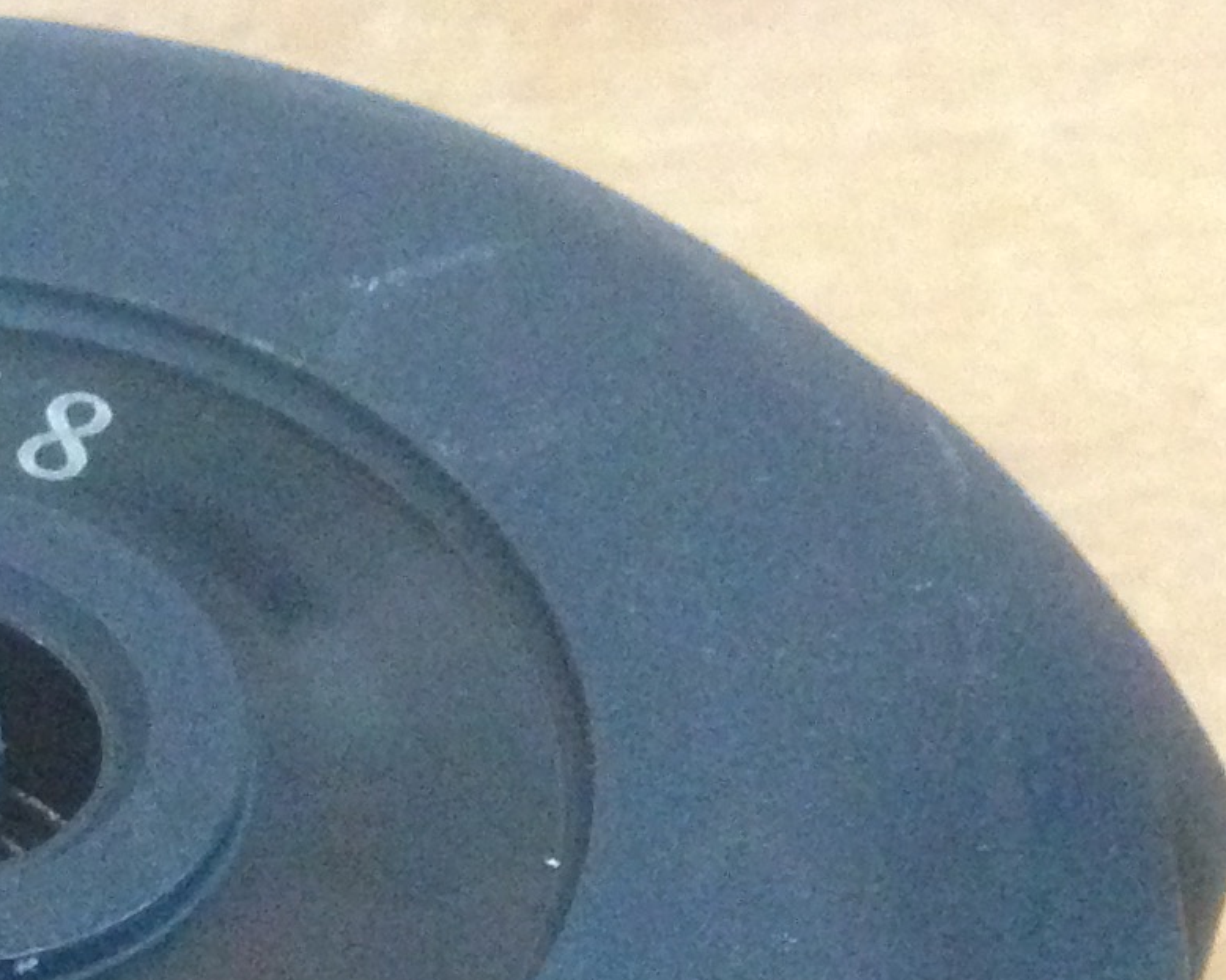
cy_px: 1192
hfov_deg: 13.9
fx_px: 4898
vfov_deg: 11.2
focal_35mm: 135
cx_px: -209
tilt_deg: -51.8
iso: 500
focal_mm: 4.12
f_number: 2.4
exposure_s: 1/17
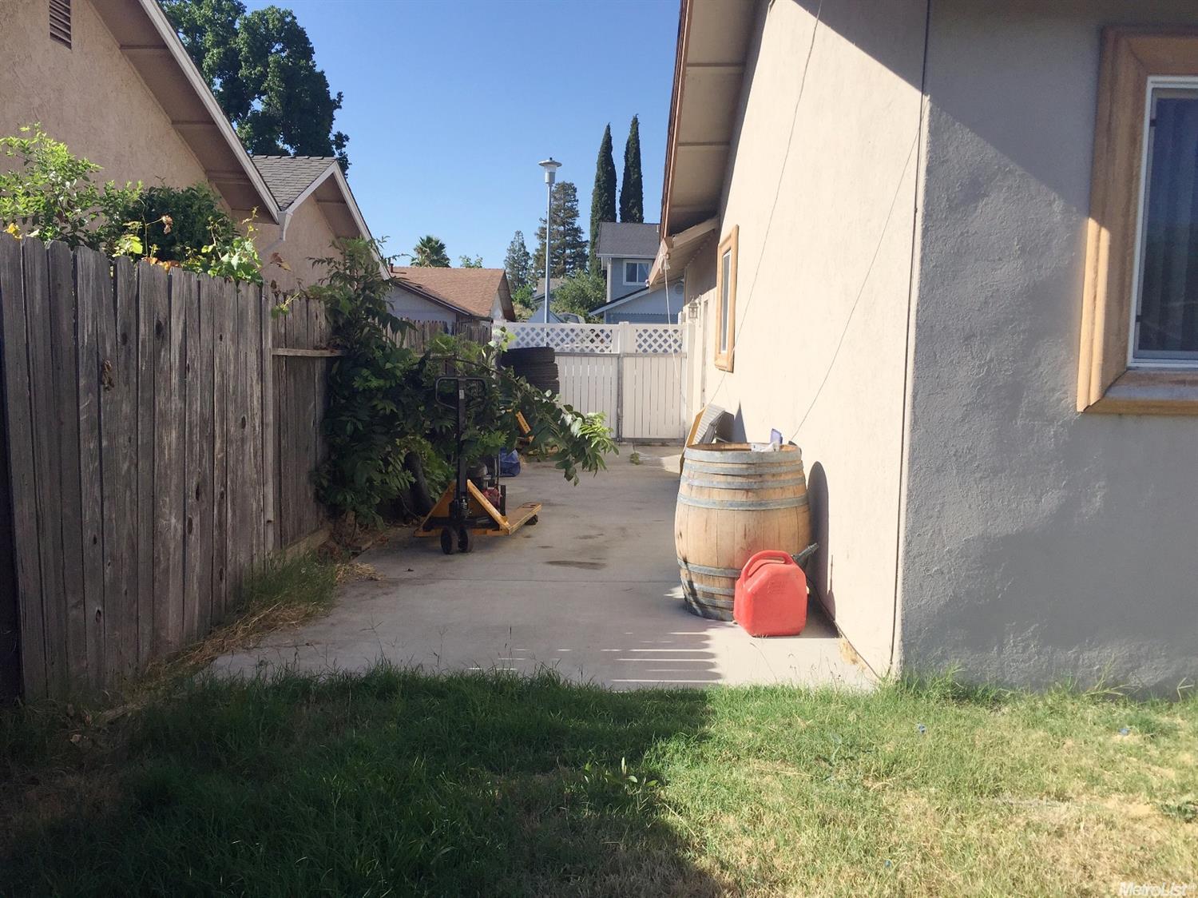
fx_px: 1003
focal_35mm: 29
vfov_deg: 48.2
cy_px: 449
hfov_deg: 61.7
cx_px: 599
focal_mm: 4.15
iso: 32
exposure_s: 1/2083
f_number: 2.2
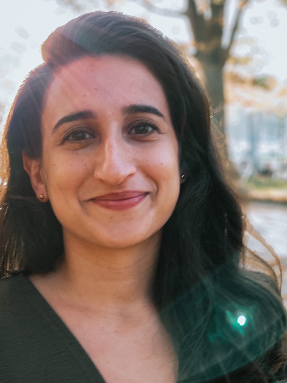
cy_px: 160
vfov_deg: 27.4
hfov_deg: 20.7
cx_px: 106
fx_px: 785
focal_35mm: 71
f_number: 2
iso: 25
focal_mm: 6
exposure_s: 1/30
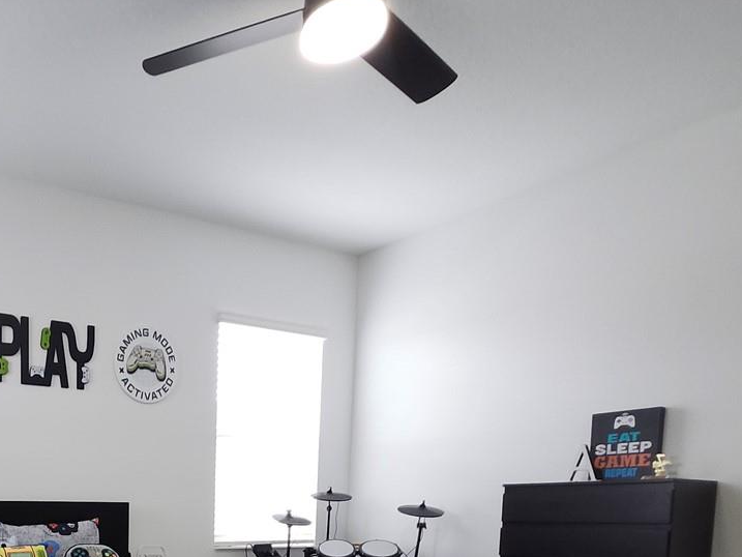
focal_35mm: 29
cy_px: 578
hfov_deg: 52.0
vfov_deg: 41.0
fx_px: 622
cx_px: 36
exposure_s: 1/60
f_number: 2.2
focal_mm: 1.74
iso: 160
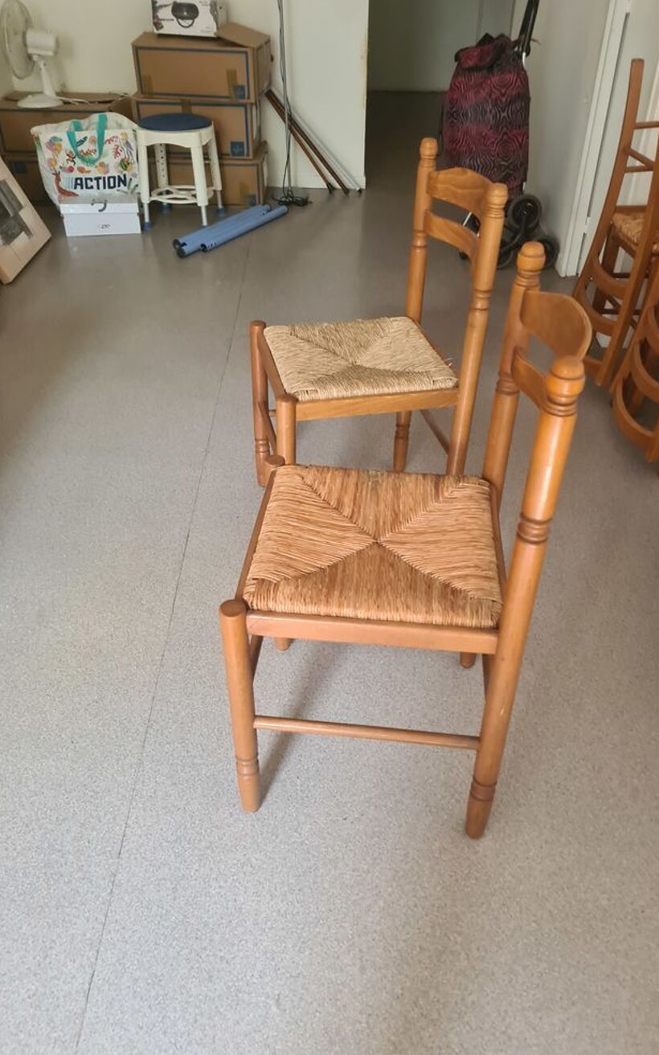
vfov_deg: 66.5
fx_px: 805
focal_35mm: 28
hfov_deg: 44.5
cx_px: 344
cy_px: 528
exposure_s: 1/50
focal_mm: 5.4
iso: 200
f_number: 1.8
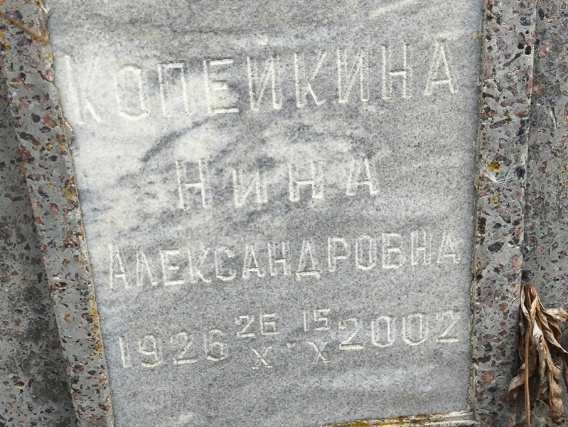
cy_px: 214
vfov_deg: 29.1
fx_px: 821
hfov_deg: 38.2
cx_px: 284
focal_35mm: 50
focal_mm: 4.71
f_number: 1.7
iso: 50
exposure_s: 1/149
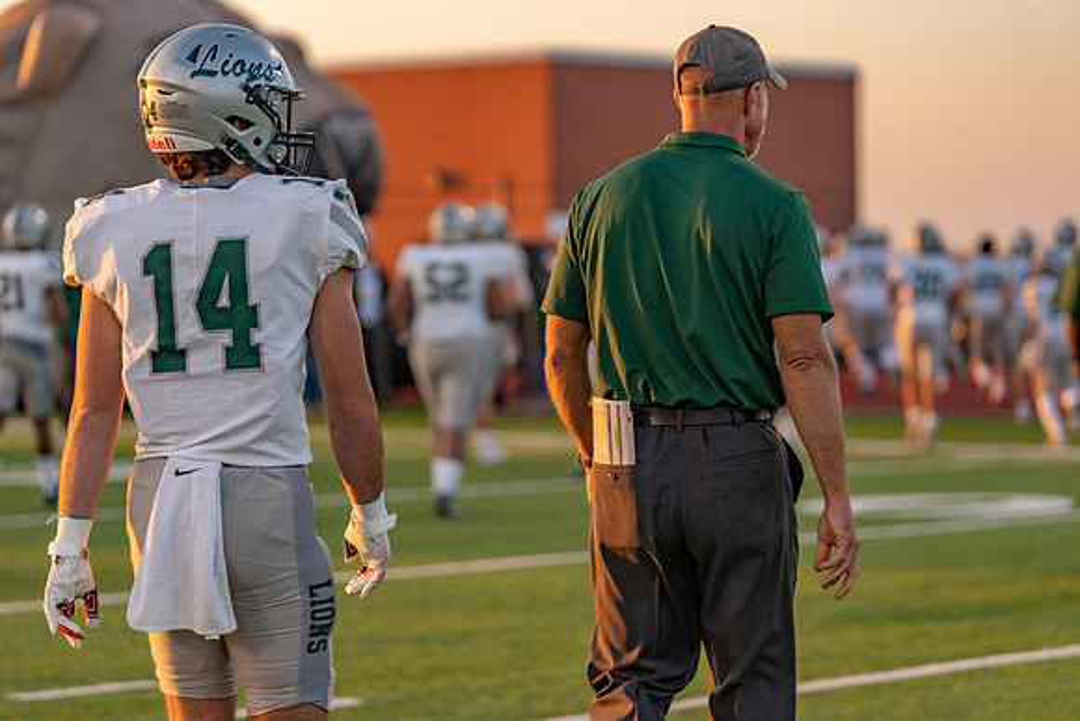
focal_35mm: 131
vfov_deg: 10.5
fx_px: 3927
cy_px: 360
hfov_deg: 15.7
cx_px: 540
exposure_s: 1/400
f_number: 2.8
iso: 100
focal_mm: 125
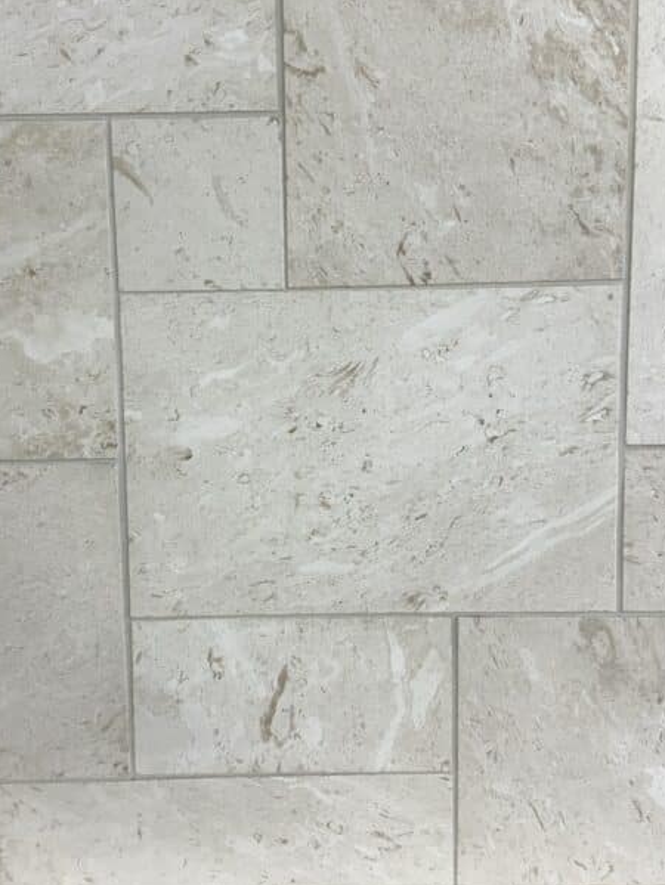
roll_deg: +2.0
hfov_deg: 35.1
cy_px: 421
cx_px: 296
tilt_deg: -15.9
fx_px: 1049
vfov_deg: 45.7
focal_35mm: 41
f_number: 1.78
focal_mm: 6.76
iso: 160
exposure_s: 1/120
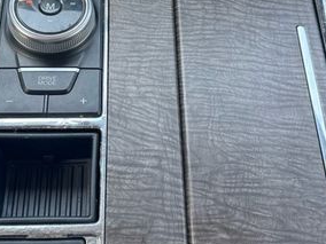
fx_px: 509
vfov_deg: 26.5
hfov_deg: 35.5
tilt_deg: -61.3
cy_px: 49
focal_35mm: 54
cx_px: 152
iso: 100
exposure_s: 1/121
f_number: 1.78
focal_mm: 6.76
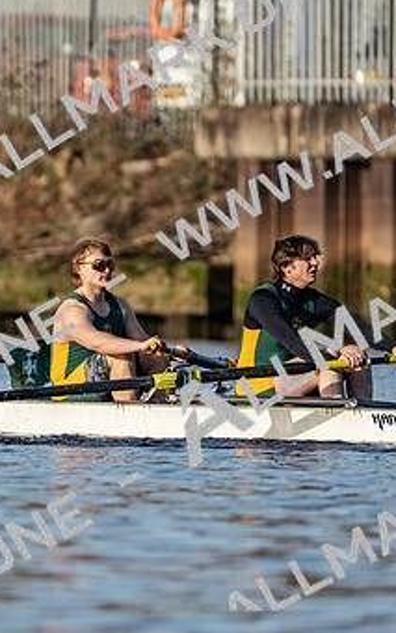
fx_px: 13670
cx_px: 20
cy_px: 291
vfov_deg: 2.6
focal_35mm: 793
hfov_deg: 1.7
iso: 400
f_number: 6.3
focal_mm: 456
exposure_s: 1/2000
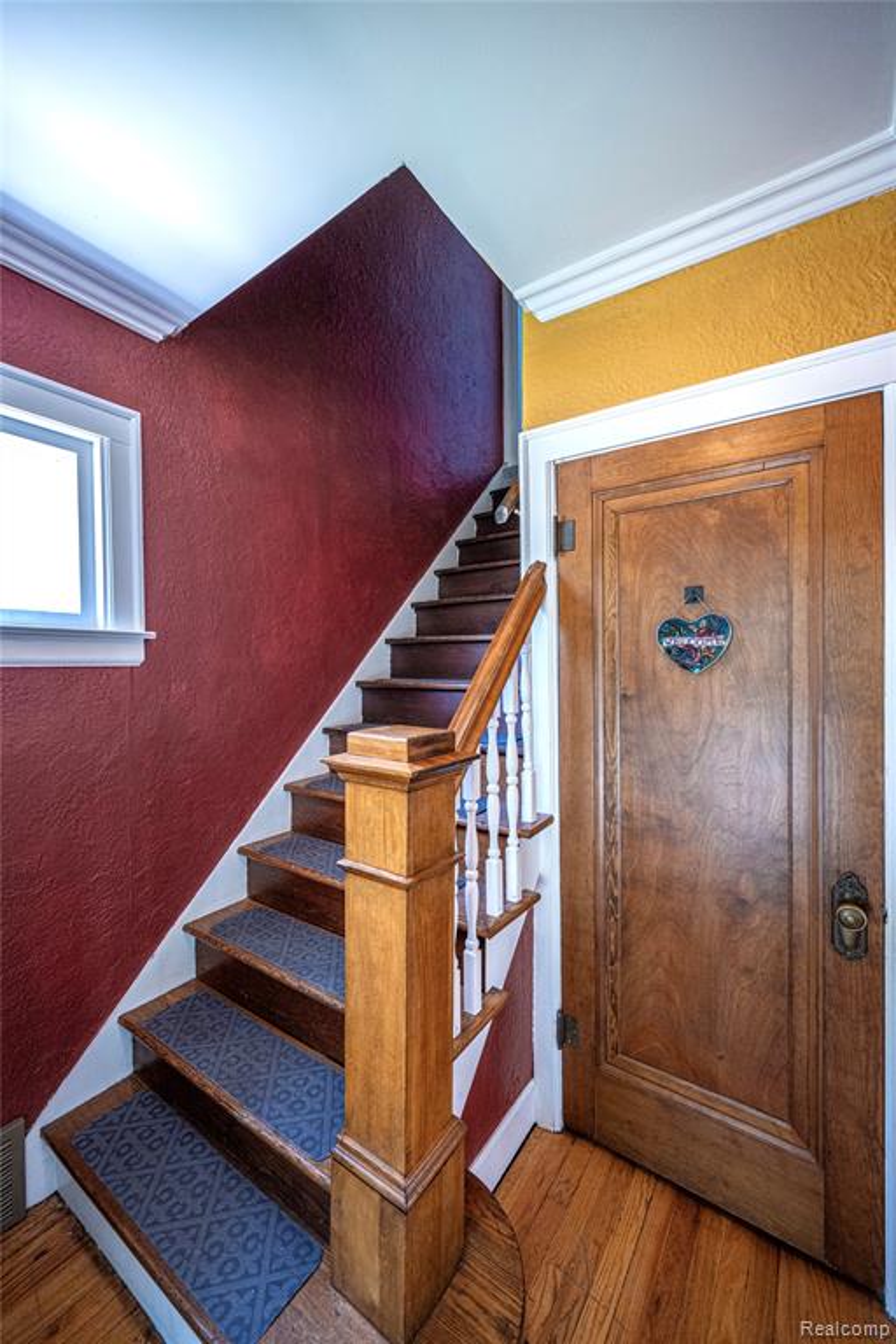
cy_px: 672
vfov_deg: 104.3
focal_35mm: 14
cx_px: 448
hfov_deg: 81.2
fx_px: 523
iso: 1600
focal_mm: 14
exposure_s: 1/80
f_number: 4
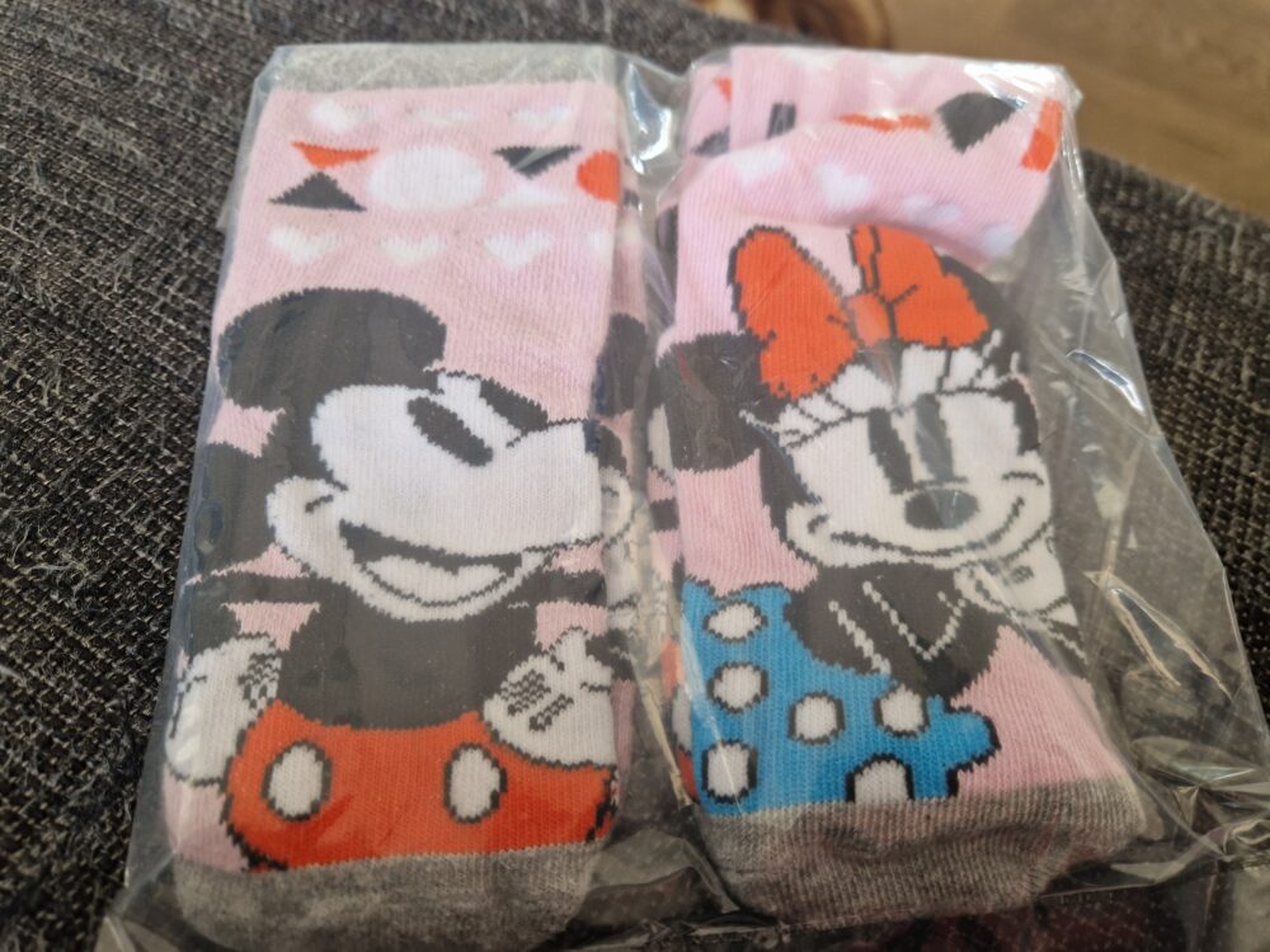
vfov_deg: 58.9
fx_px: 844
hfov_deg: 73.9
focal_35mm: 23
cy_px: 476
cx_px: 635
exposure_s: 1/100
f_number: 1.8
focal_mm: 5.4
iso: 50
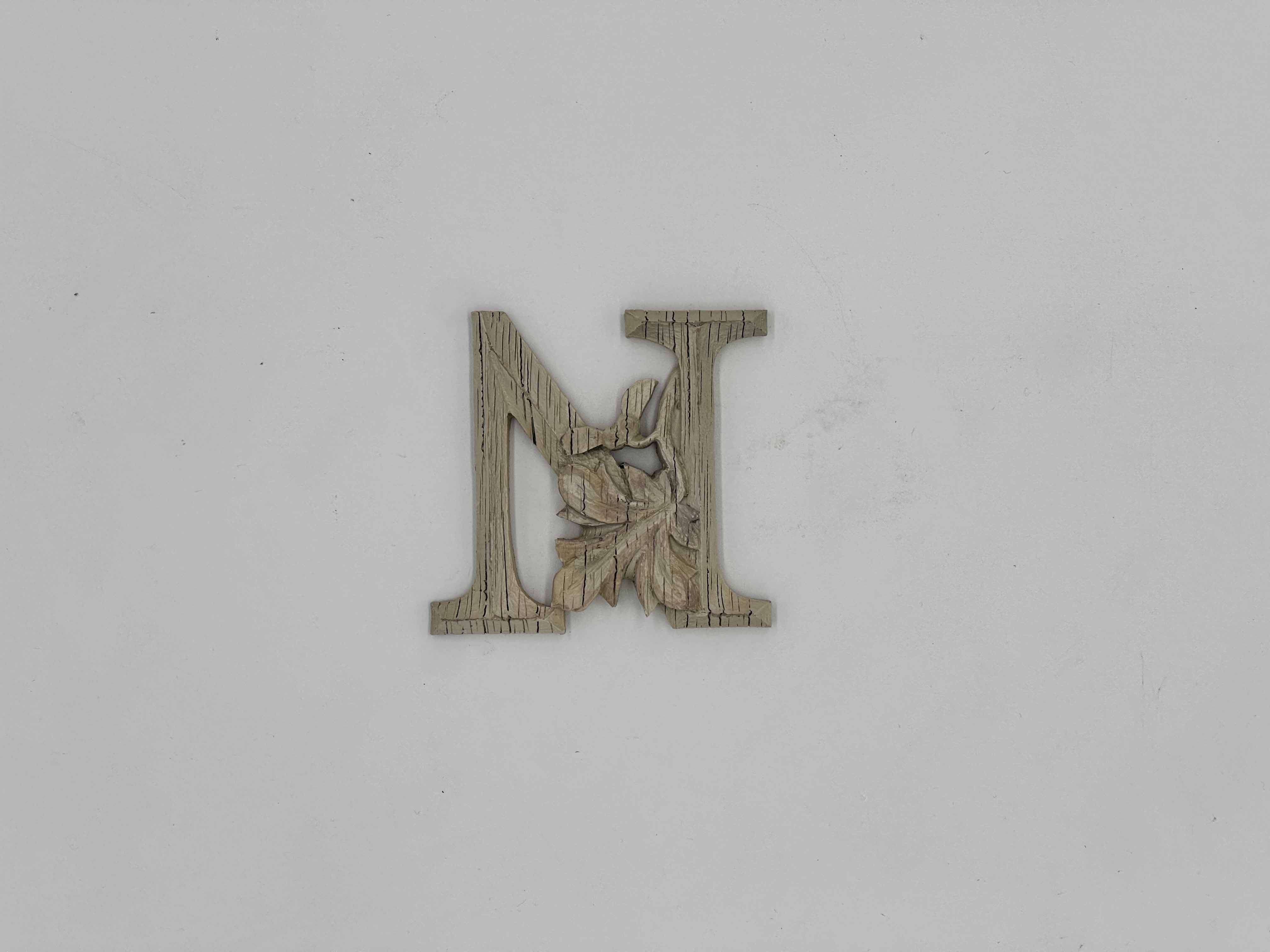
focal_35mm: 77
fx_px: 2825
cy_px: 476
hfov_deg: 25.3
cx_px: 635
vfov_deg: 19.1
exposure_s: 1/567
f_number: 2.8
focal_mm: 9
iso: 32
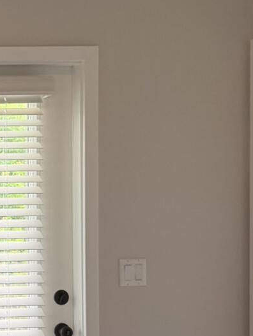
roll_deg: +0.4
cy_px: 218
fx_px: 886
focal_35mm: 91
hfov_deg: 14.2
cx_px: -219
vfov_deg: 21.5
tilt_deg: -1.7
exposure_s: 1/217
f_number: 1.78
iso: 160
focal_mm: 6.76
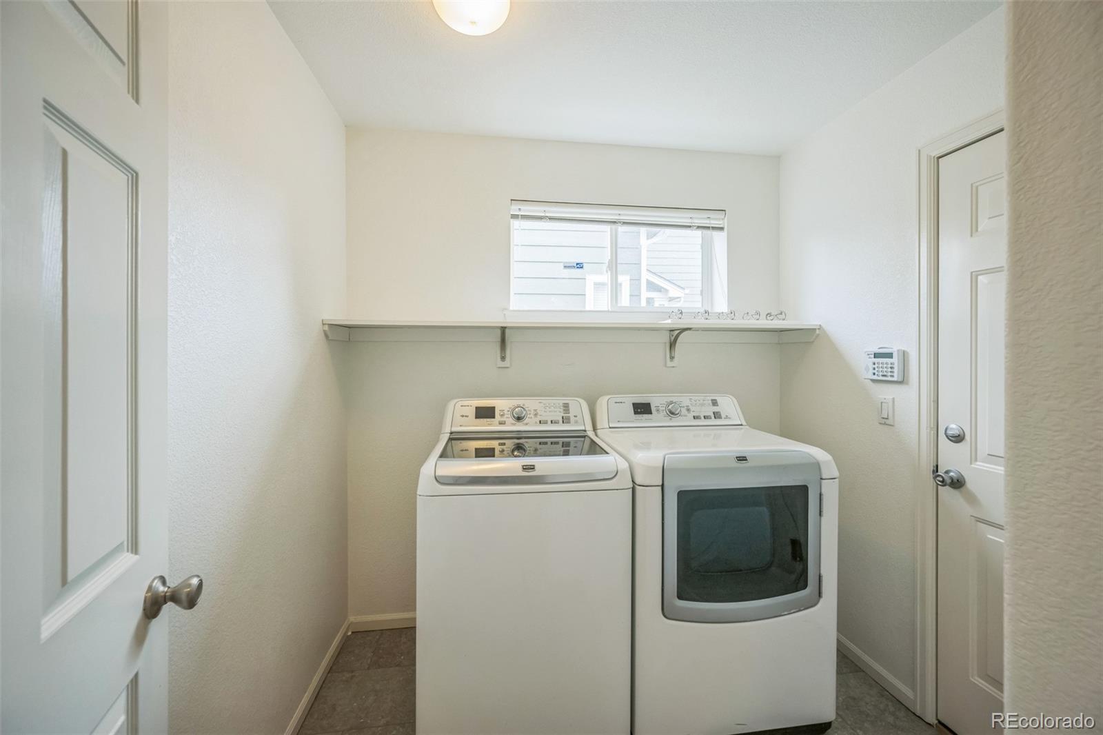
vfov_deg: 81.2
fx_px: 429
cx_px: 552
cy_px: 368
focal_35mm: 14
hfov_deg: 104.3
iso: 400
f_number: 7.1
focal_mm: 14
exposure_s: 1/60
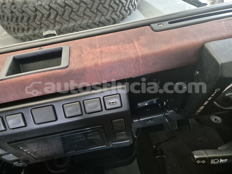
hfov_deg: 73.9
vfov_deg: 58.9
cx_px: 116
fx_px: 154
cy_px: 87
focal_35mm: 23
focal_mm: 5.4
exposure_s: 1/100
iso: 2000
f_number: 1.8
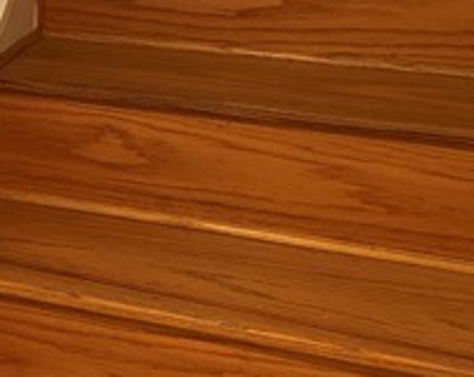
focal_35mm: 81
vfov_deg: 18.5
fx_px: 1134
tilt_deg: -11.9
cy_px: 14
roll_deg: -0.6
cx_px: -85
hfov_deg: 22.0
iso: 250
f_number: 1.8
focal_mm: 4.25
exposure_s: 1/60
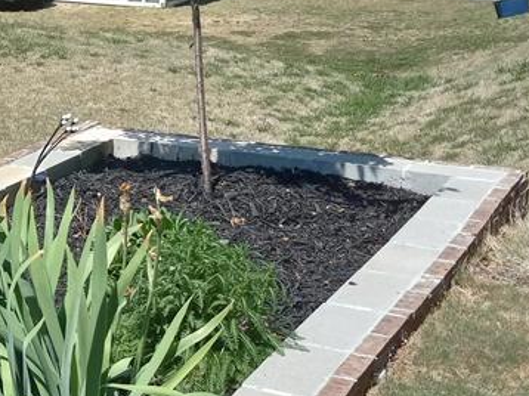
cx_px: -52
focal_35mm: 87
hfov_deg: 21.4
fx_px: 1329
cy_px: 213
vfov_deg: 17.0
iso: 40
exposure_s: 1/1838
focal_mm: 3.94
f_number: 1.8
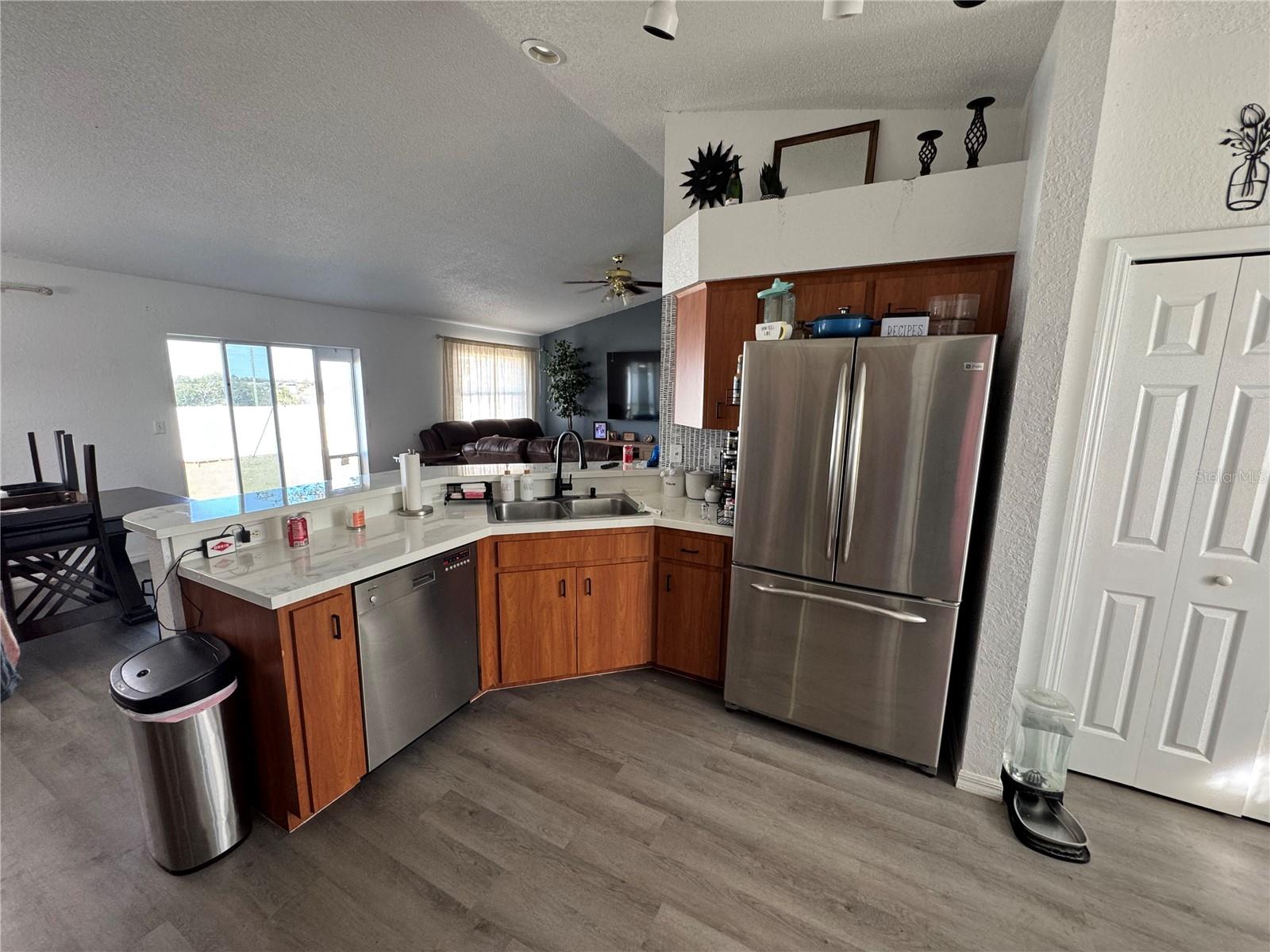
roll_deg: -0.4
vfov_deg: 85.7
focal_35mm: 14
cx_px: 635
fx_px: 514
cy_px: 476
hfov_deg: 102.1
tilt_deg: -9.9
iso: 160
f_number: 2.2
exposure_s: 1/60
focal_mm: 2.22
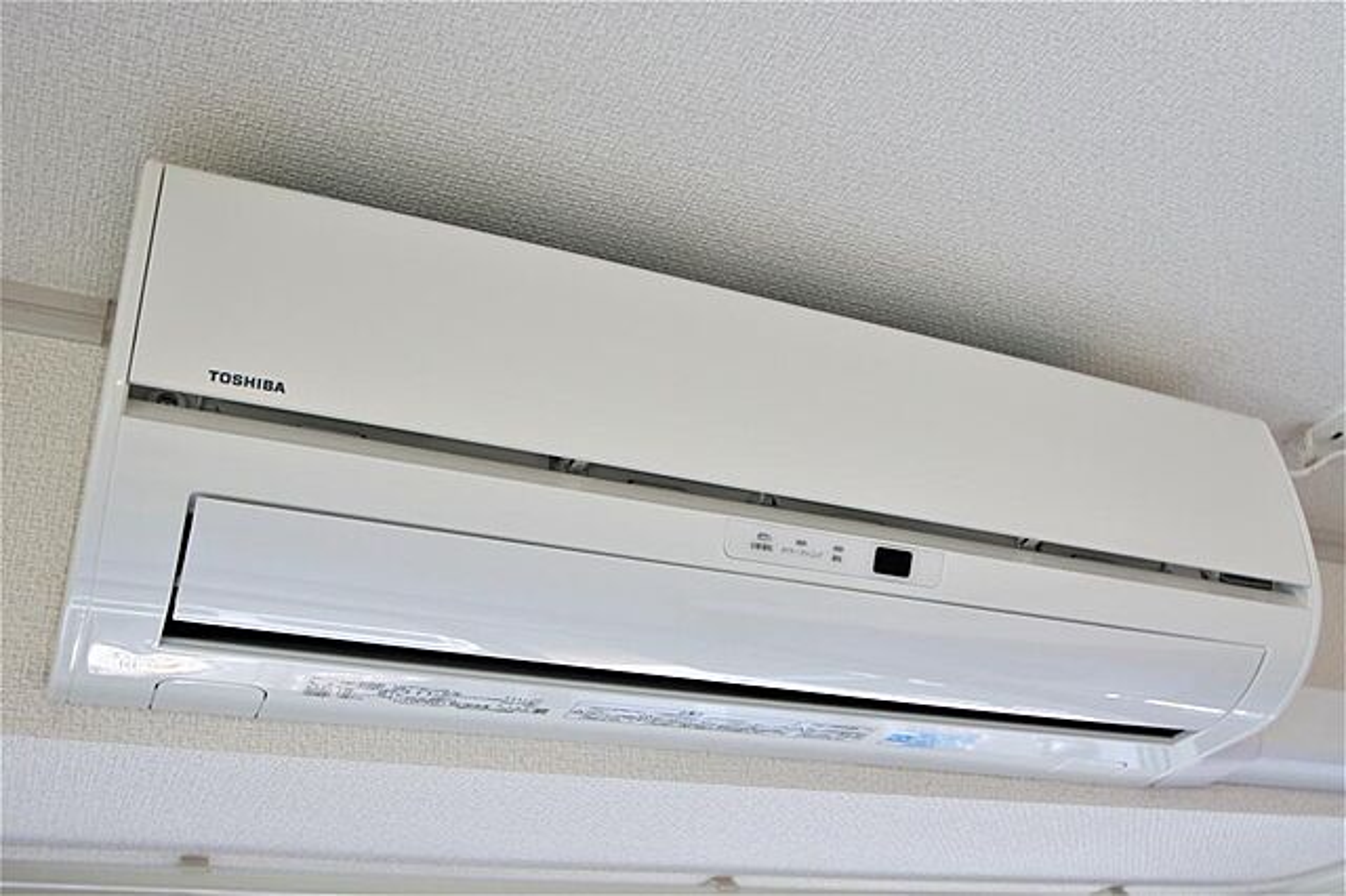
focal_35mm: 36
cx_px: 673
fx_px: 1345
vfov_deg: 36.8
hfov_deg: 53.2
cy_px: 448
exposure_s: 1/50
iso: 100
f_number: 5.6
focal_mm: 24
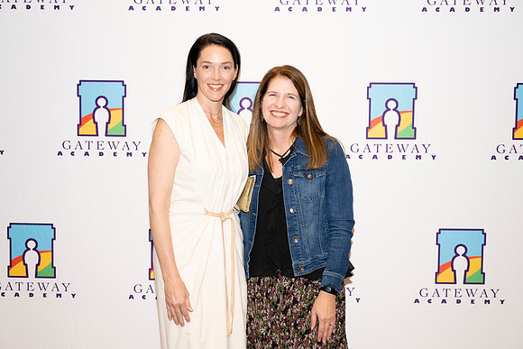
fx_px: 785
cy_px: 174
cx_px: 262
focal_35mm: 54
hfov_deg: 36.9
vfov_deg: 25.1
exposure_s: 1/160
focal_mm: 54
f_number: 5.6
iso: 800
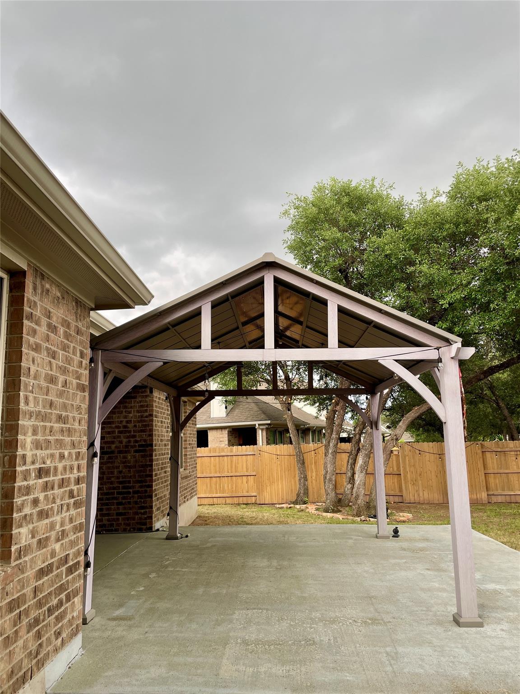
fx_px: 521
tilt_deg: +10.7
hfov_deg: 53.1
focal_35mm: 26
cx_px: 260
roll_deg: +2.6
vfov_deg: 67.3
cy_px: 347
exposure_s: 1/246
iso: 32
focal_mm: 4.2
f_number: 1.6
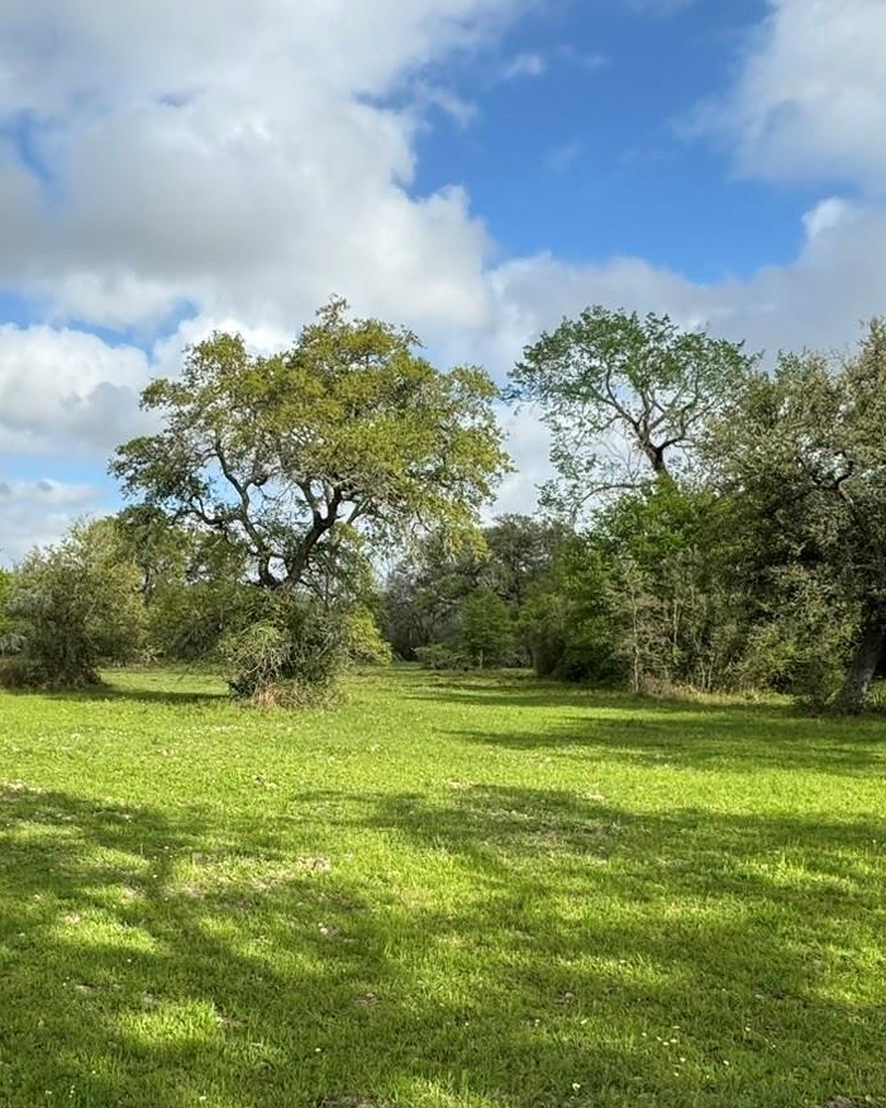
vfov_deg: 55.3
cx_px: 257
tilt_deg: -1.2
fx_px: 1049
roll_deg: -0.9
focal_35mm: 32
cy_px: 665
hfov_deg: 44.7
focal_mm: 2.22
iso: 50
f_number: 2.2
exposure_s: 1/1506
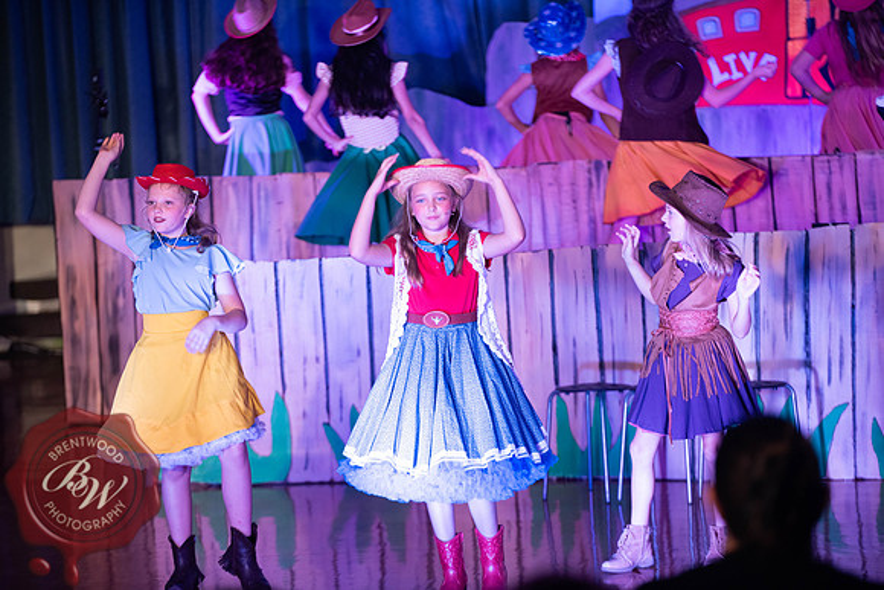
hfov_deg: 14.2
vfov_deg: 9.5
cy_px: 295
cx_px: 442
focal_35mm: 145
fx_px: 3561
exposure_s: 1/160
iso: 720
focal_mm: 145
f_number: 2.8
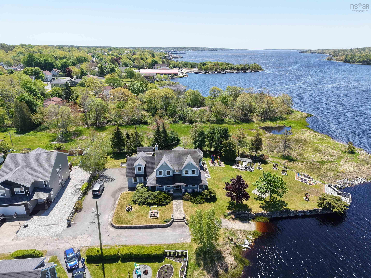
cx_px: 186
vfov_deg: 56.8
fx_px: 257
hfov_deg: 71.6
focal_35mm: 24
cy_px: 139
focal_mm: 8.67
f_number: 1.8
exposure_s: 1/2500
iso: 250
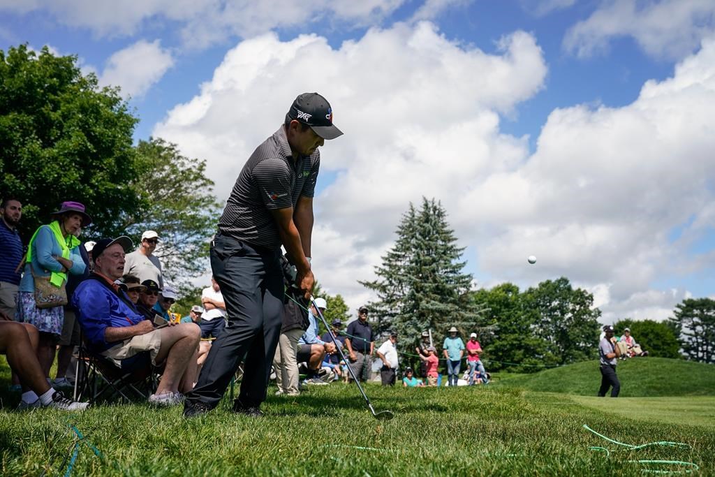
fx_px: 814
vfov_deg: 32.6
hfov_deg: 47.4
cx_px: 358
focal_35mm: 41
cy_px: 238
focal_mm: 41
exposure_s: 1/2000
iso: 400
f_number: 5.6
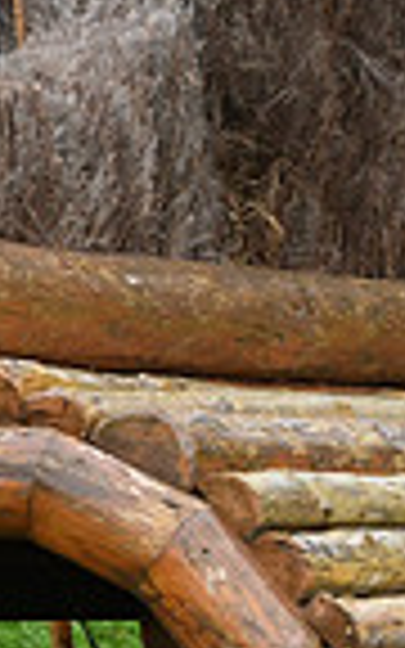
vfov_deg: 4.0
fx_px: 9360
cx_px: -828
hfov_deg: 2.4
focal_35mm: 530
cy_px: 92
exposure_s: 1/1250
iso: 900
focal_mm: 86
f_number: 4.5
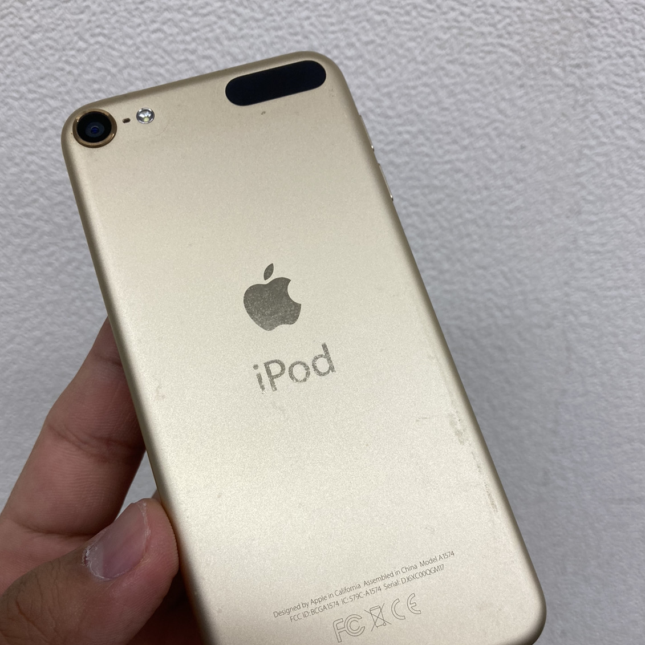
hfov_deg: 47.2
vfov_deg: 47.0
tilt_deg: -24.2
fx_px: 738
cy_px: 386
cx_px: 310
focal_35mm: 35
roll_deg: +3.3
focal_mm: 3.99
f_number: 1.8
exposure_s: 1/100
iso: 25
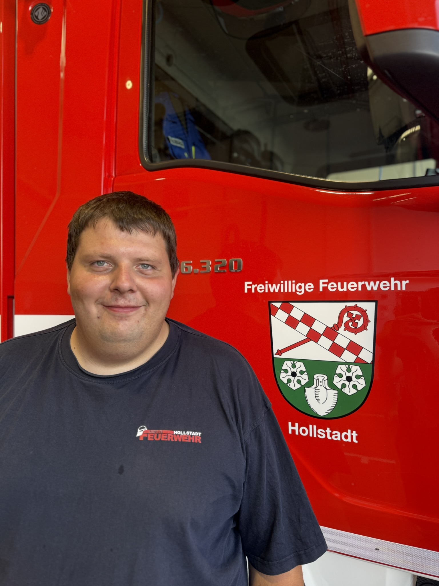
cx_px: 220
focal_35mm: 24
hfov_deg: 56.8
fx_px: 406
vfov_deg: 71.6
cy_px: 293
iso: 100
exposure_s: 1/121
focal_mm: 6.76
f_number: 1.78
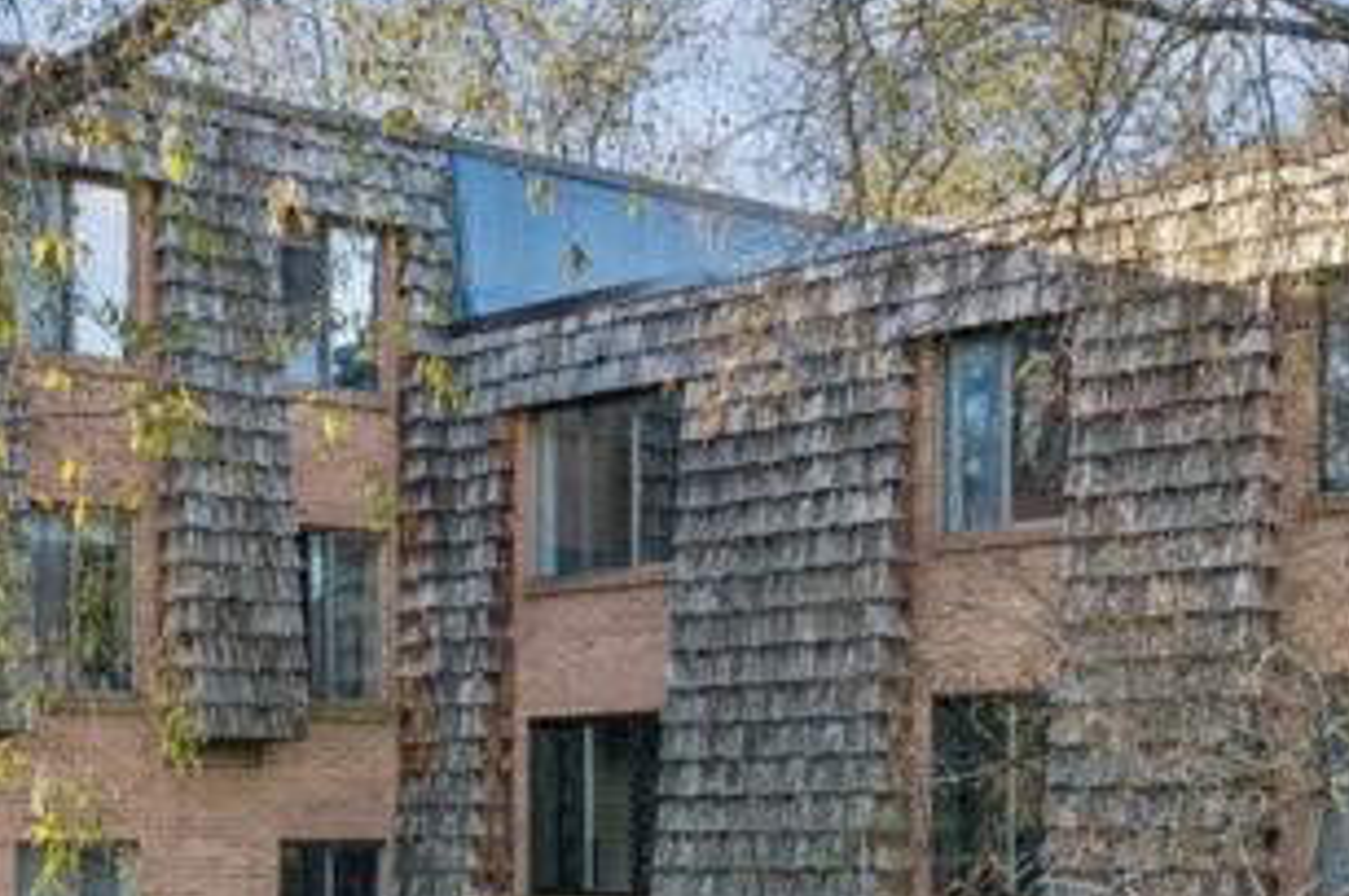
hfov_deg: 27.3
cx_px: 312
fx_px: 2733
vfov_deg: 18.2
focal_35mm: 73
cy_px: 859
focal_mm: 14.4
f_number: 2.8
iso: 400
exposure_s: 1/240
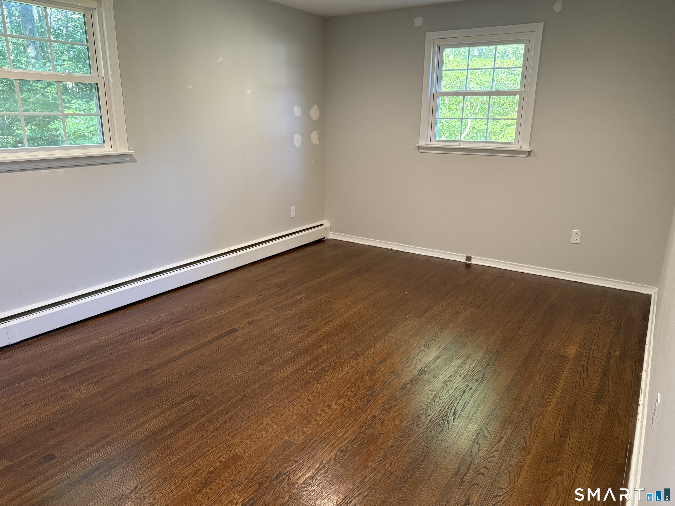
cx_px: 338
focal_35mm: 24
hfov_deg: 71.6
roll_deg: -0.6
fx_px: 468
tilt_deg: -16.1
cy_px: 253
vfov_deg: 56.8
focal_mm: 6.76
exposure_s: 1/60
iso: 200
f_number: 1.78
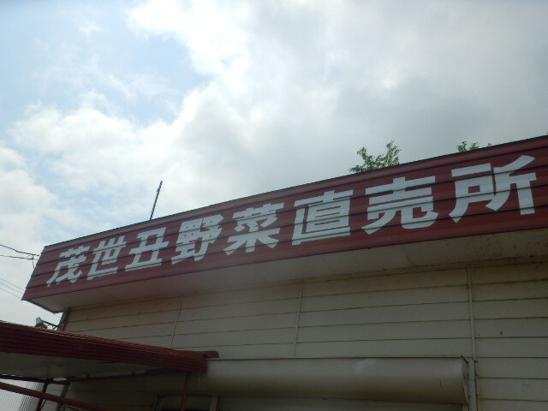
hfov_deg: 55.4
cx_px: 274
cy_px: 206
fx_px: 522
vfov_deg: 42.9
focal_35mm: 33
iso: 80
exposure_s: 1/320
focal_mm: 5.9
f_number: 9.4
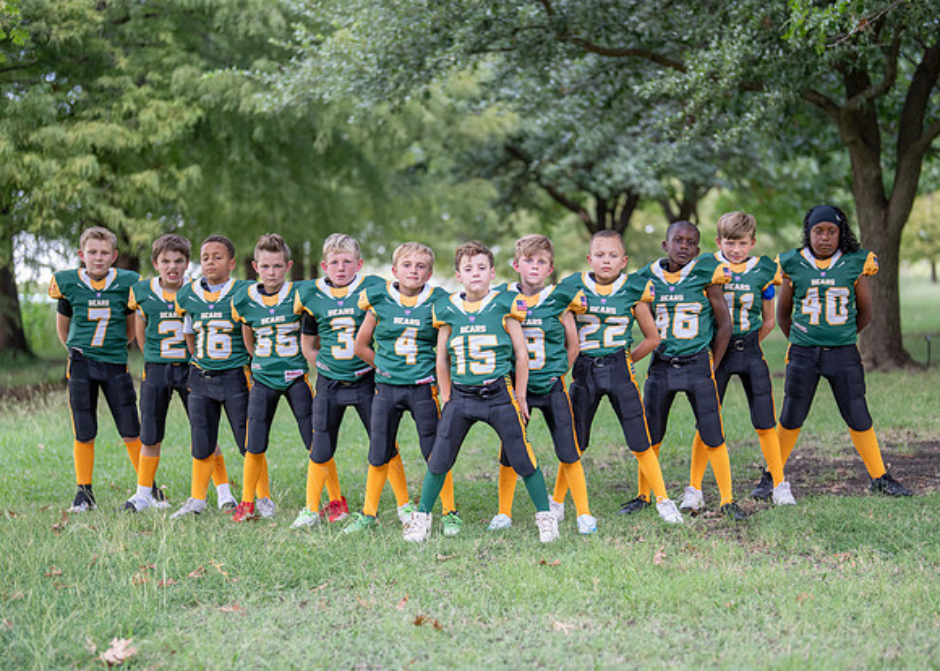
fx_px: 1846
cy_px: 381
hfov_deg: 28.6
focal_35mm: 69
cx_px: 494
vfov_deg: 20.6
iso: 320
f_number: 1.2
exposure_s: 1/1000
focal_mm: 50
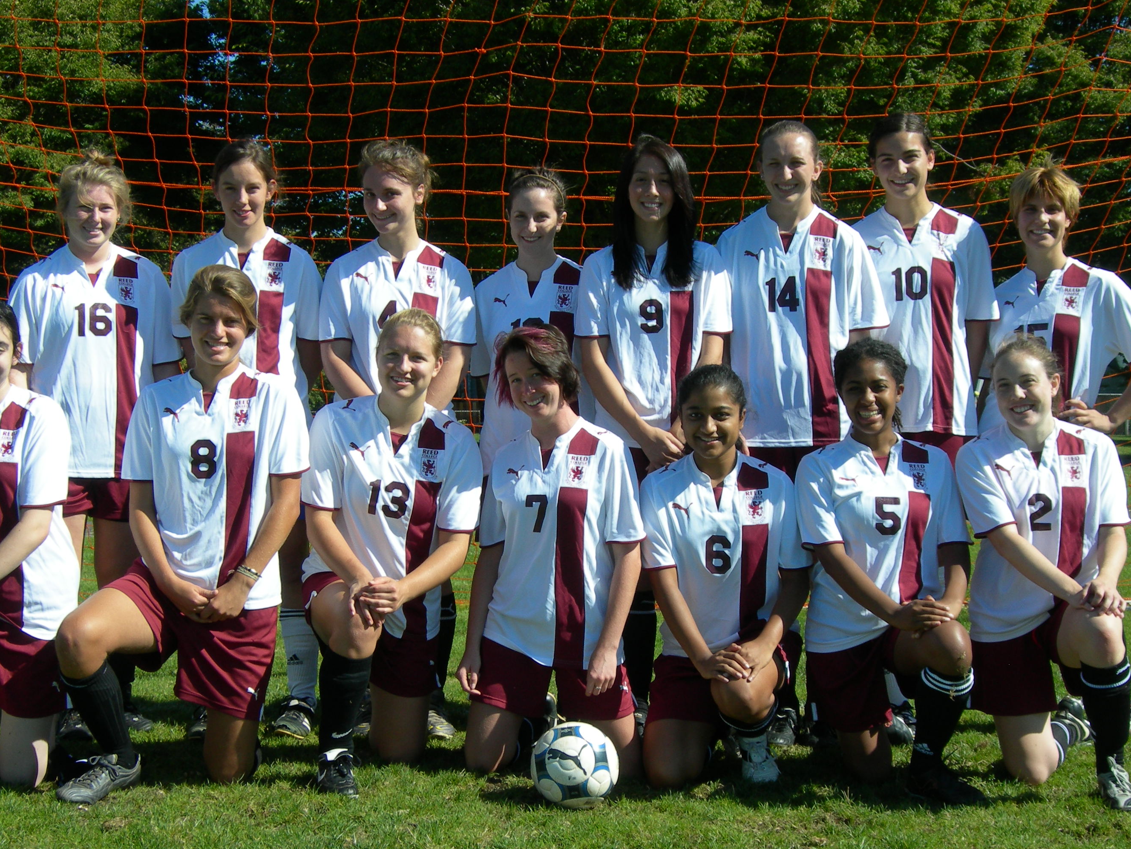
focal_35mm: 59
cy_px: 480
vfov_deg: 24.8
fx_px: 1928
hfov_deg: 32.7
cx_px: 536
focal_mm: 10.6
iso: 50
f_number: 5.4
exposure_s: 1/326
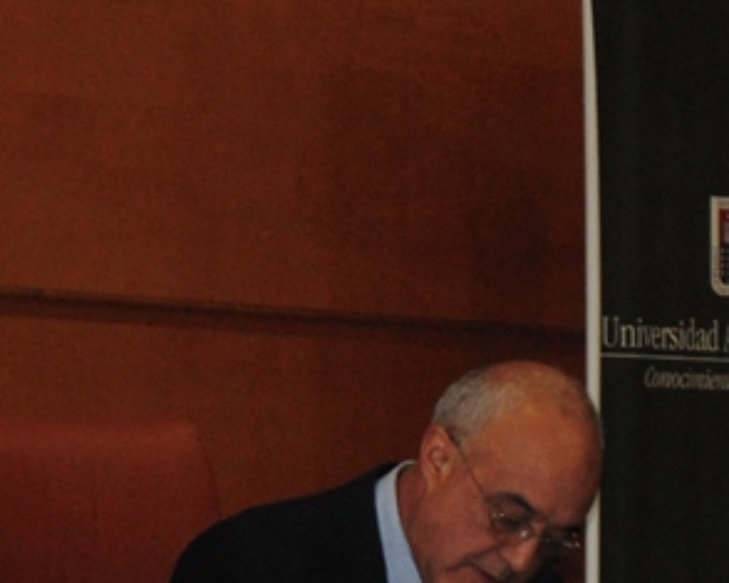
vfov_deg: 6.5
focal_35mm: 236
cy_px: 520
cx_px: 221
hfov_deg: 8.2
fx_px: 5090
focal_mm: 14.1
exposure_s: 1/60
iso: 200
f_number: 4.3
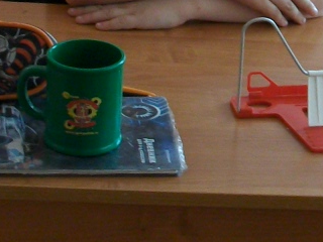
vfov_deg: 9.1
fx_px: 1446
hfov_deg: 12.4
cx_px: 397
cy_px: -194
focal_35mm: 155
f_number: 2.9
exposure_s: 1/40
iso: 144
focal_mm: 5.7
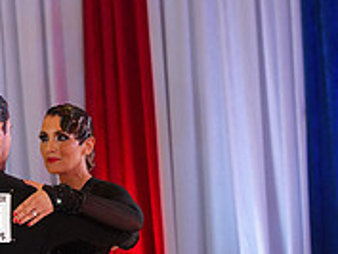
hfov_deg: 6.7
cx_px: 5
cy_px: 357
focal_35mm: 296
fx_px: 2892
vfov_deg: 5.0
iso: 2000
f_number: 5.6
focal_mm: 94
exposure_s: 1/160
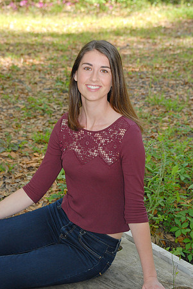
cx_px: 96
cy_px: 144
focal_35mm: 102
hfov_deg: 13.5
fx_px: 818
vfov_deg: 20.0
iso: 250
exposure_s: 1/160
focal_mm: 68
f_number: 6.3
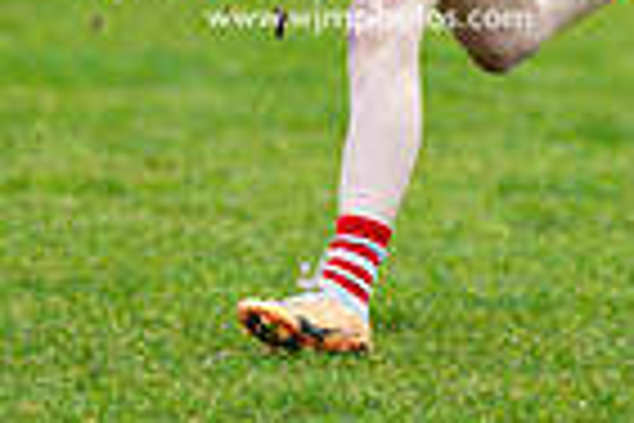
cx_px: 369
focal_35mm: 1231
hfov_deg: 1.7
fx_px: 21678
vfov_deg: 1.1
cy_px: -169
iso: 1400
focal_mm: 300
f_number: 2.8
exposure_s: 1/1000
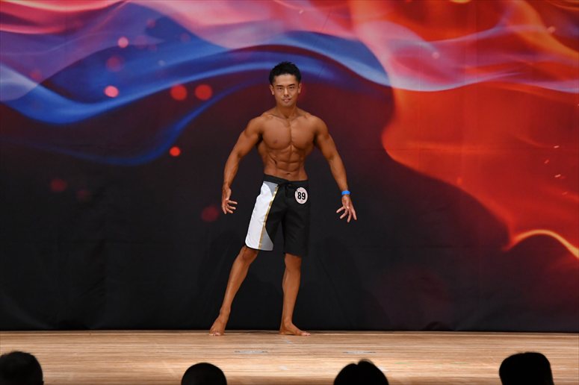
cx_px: 290
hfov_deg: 8.6
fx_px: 3858
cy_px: 192
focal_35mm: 240
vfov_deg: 5.7
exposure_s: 1/400
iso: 3200
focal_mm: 160
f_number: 5.6
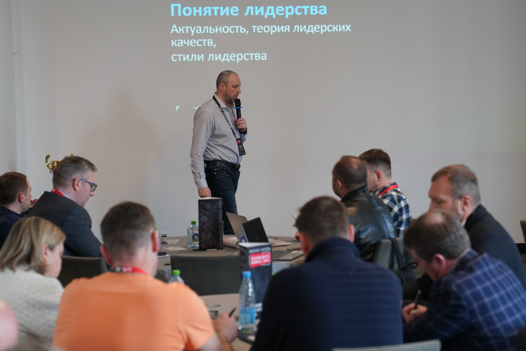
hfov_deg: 22.3
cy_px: 148
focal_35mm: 91
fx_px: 1330
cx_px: 307
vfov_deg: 15.0
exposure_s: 1/160
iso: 3200
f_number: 4
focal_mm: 70
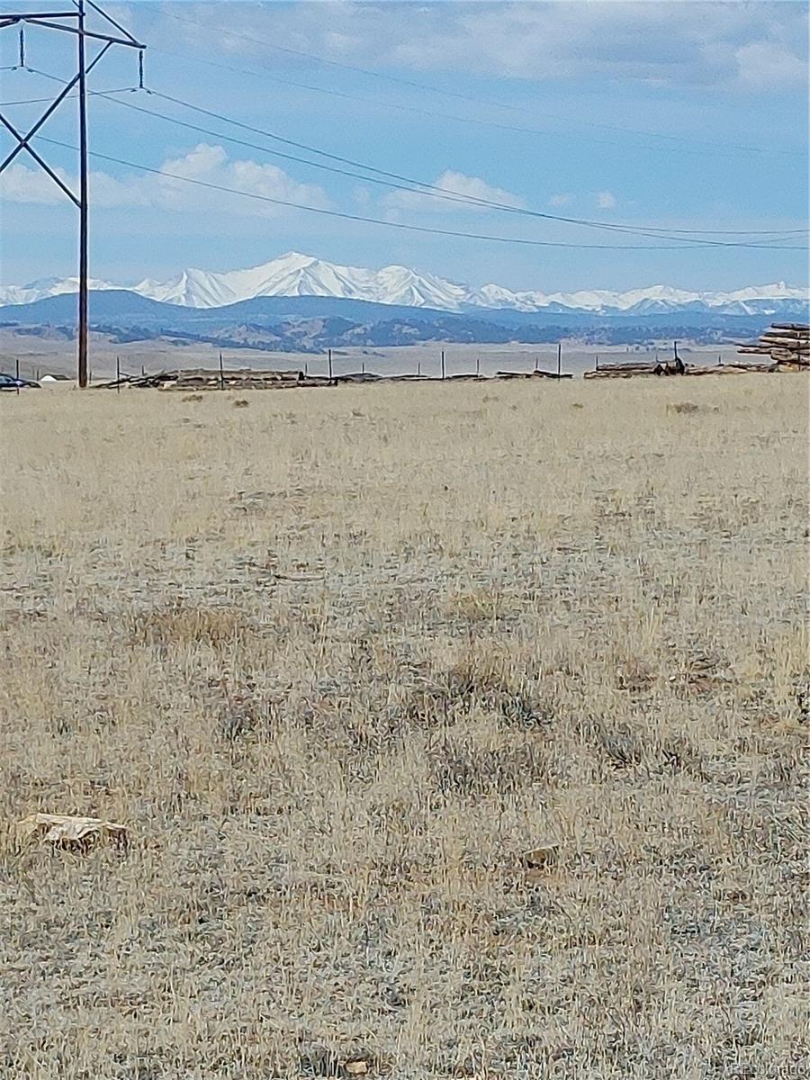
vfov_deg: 14.1
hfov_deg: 10.6
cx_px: 405
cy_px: 540
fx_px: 4368
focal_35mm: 140
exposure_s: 1/1471
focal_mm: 4.81
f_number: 1.8
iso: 50
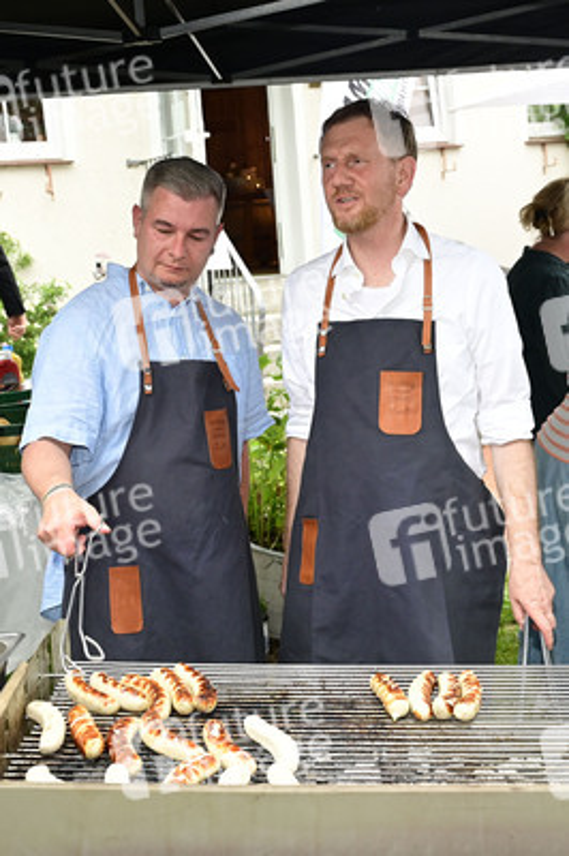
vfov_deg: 57.3
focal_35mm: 33
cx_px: 284
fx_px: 784
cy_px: 428
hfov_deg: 39.9
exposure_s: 1/160
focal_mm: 33
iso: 2000
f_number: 5.6
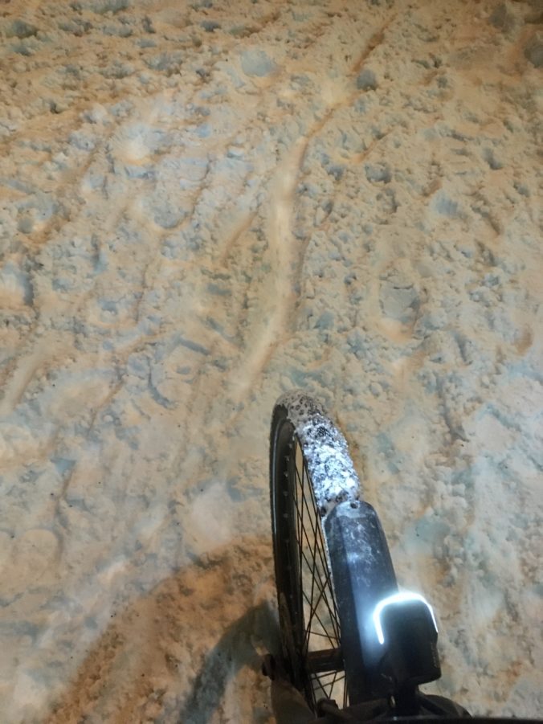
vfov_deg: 61.7
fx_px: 606
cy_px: 362
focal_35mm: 29
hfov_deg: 48.2
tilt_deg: -52.1
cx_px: 272
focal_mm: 4.15
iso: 640
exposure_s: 1/17
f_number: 2.2
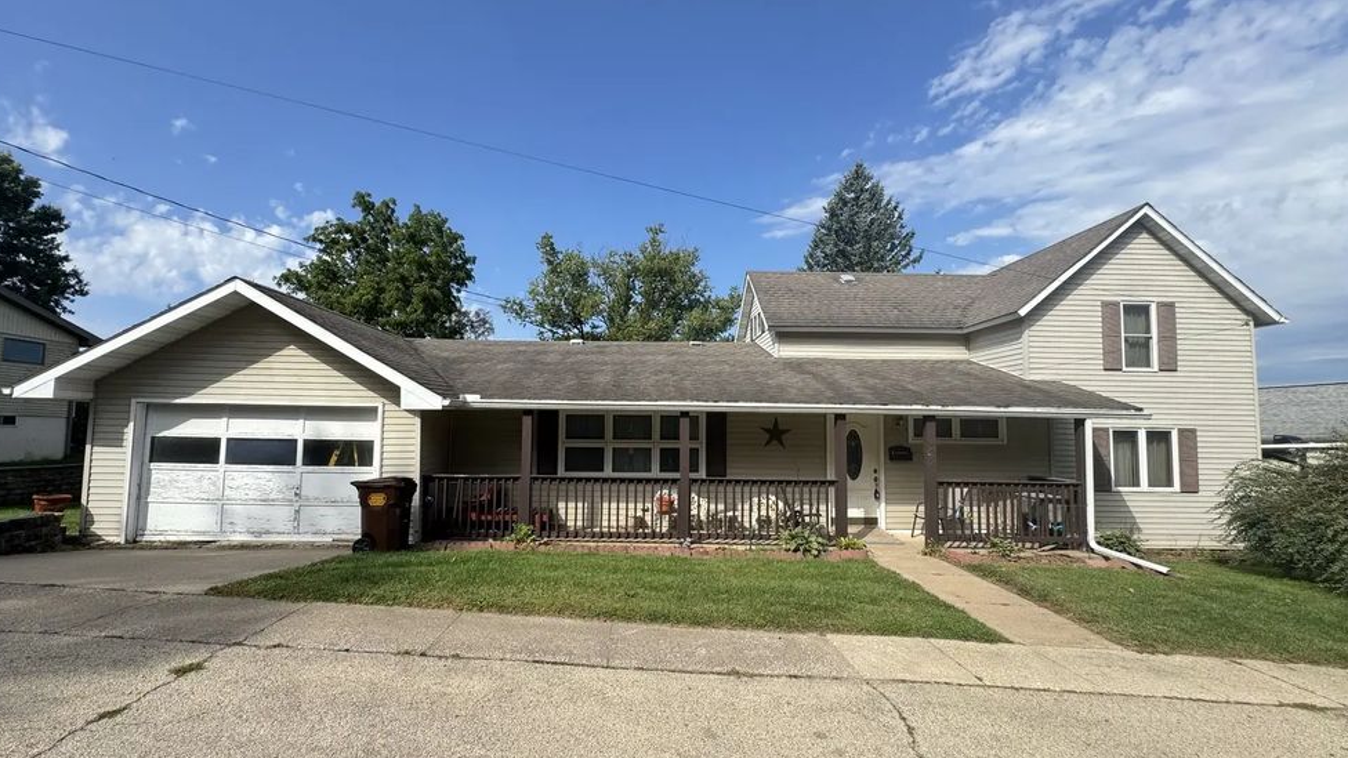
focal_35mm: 16
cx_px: 645
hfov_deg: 99.3
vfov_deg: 67.0
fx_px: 572
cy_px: 396
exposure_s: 1/1094
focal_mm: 2.22
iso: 40
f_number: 2.2
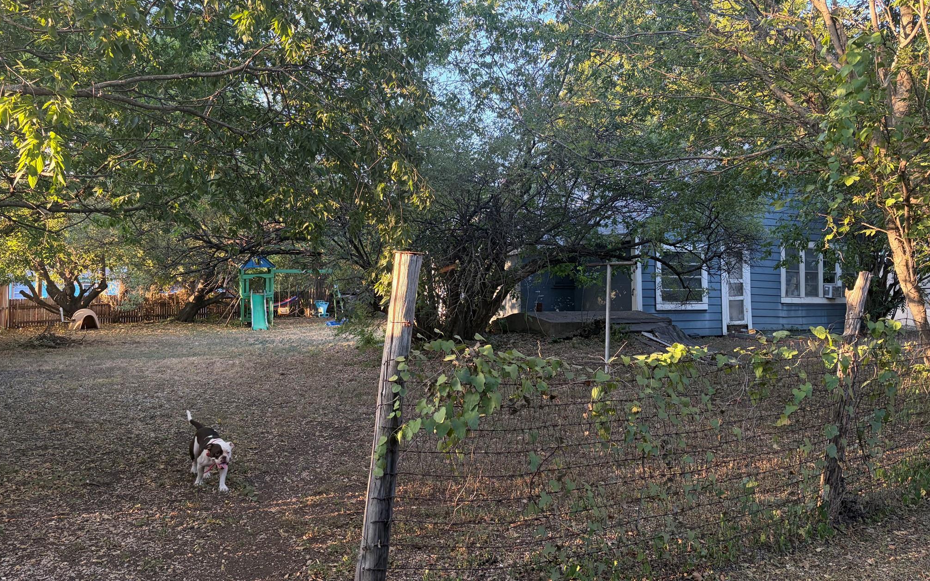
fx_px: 710
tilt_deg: +3.1
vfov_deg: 44.5
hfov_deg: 66.5
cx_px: 458
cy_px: 256
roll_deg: -1.2
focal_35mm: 28
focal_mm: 5.96
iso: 125
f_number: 1.6
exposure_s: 1/125
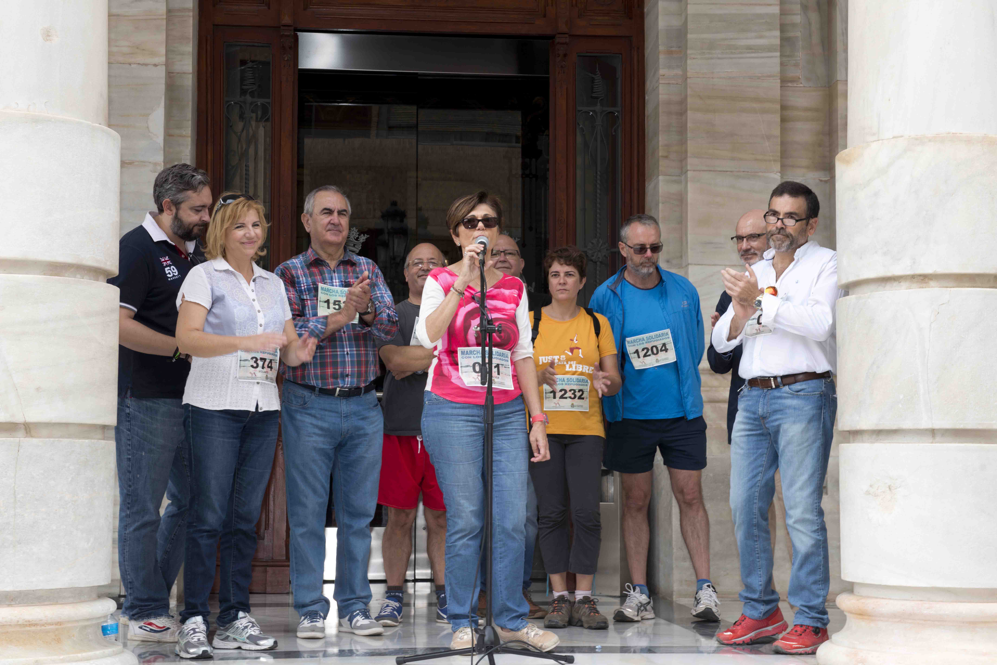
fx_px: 1662
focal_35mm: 60
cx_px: 498
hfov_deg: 33.4
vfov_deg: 22.6
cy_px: 332
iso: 200
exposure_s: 1/100
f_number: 9
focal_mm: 60
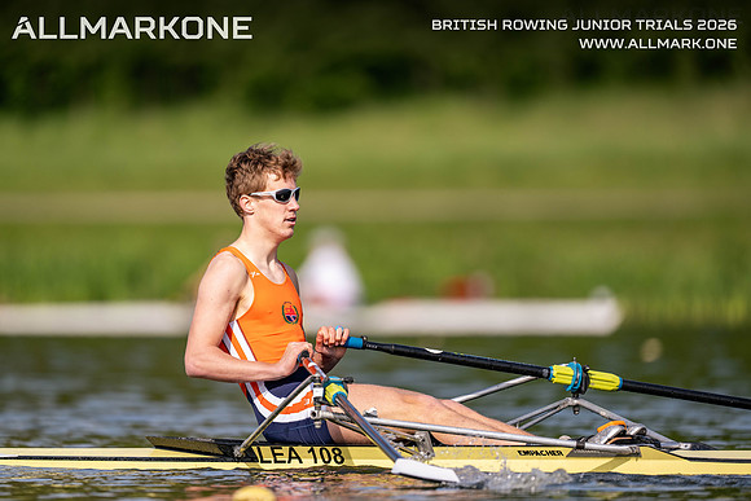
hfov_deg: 3.4
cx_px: 376
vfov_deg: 2.3
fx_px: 12519
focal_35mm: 600
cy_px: 250
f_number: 4
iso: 250
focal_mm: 600
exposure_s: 1/2500
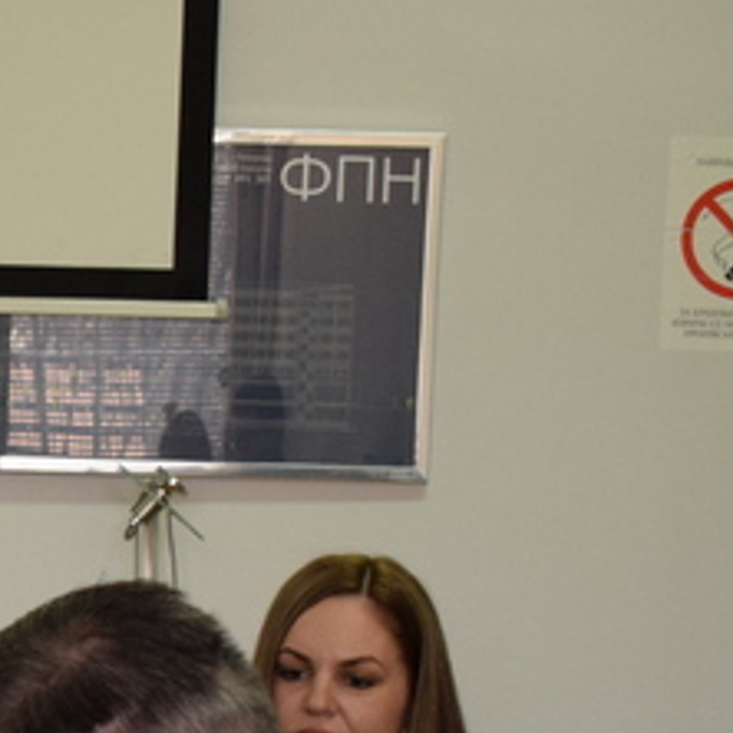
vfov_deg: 8.4
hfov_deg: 8.0
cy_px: 844
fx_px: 4934
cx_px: -862
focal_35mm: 206
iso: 1250
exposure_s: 1/125
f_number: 5.6
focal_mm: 35
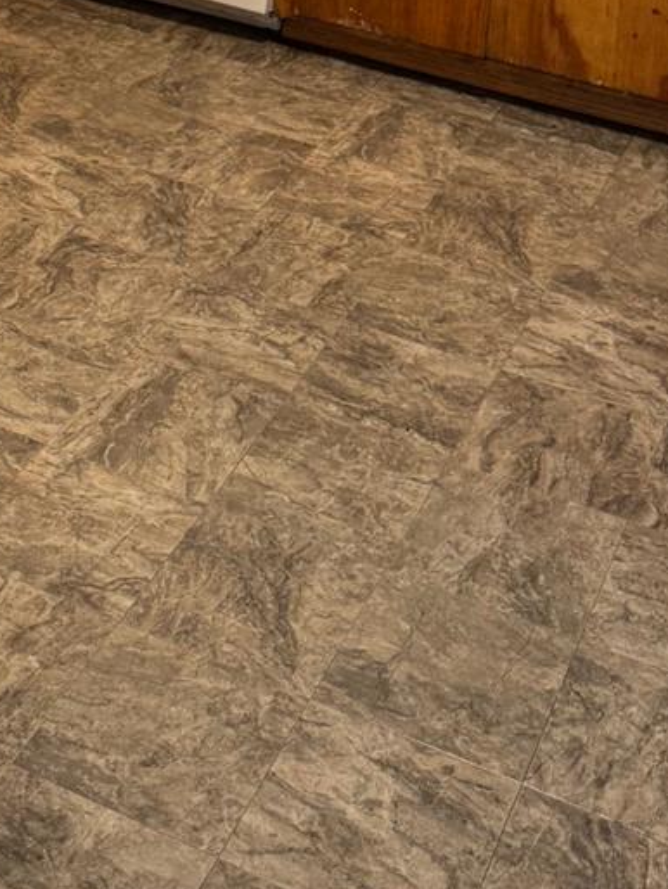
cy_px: -264
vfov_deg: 24.3
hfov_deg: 20.8
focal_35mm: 70
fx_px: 1800
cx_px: 145
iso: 250
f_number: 1.78
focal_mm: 6.76
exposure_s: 1/60
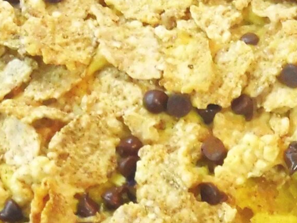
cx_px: 292
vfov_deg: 8.0
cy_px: 273
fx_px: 1588
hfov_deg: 10.6
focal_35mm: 185
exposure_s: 1/13
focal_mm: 7.4
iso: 400
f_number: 3.9
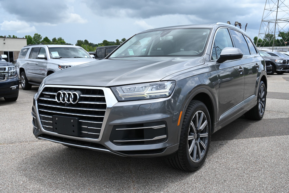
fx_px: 289
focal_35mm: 36
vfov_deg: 36.8
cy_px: 96
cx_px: 144
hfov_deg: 53.2
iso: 100
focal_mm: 36
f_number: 6.3
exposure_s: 1/320
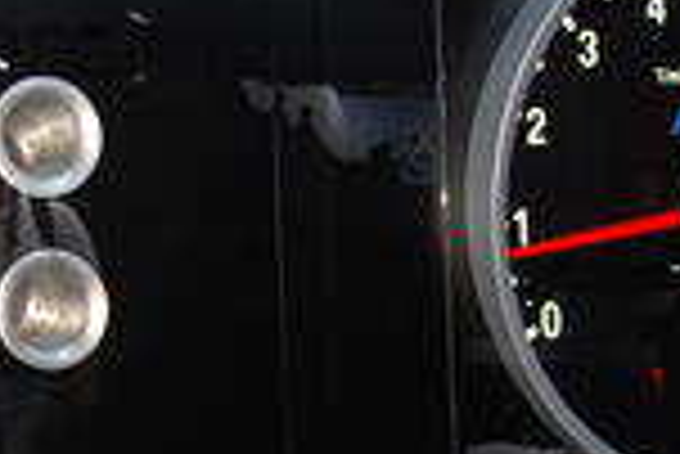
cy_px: 247
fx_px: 1947
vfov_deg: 13.3
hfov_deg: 19.6
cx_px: 126
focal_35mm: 103
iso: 280
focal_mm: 26
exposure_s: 1/60
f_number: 4
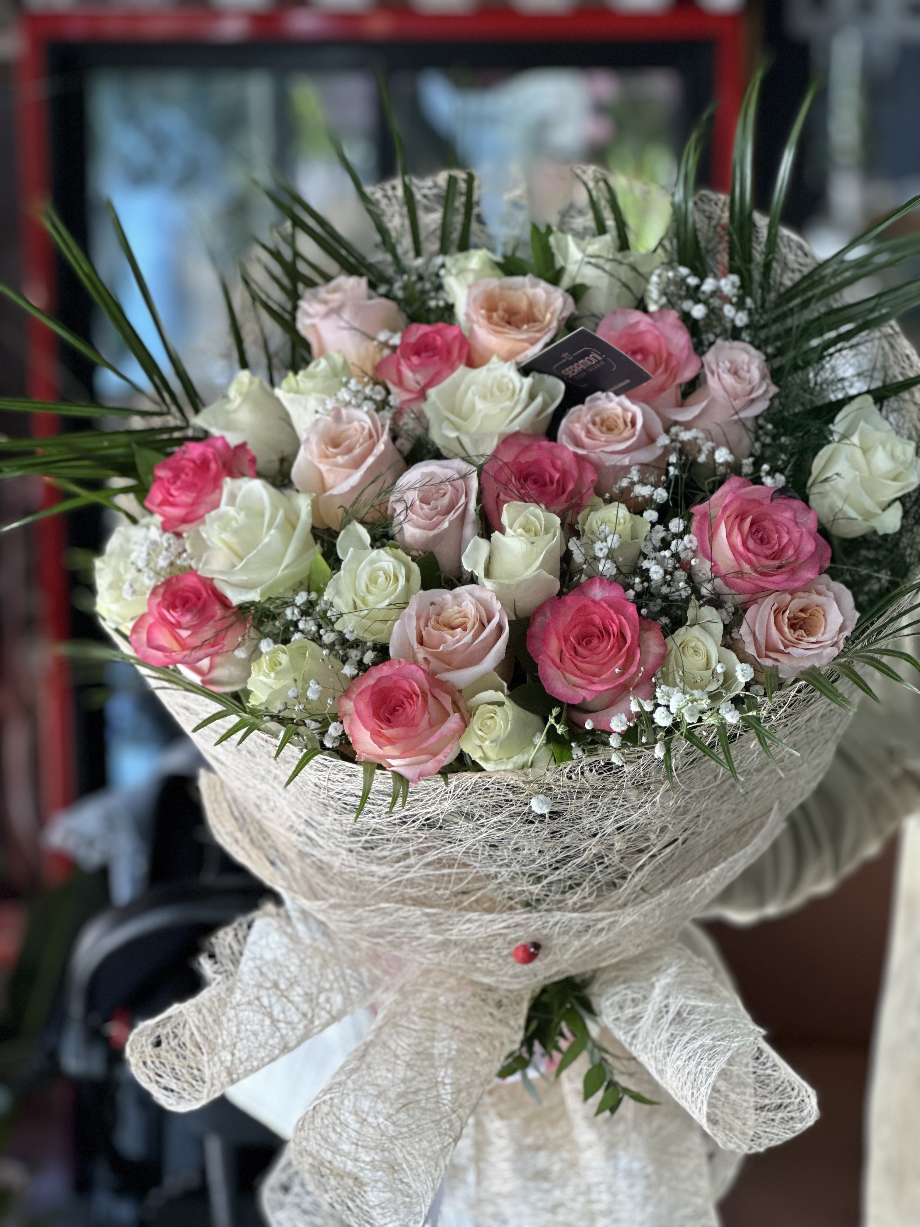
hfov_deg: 19.1
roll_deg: -0.4
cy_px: 614
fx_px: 2729
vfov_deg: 25.3
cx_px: 460
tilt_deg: -9.6
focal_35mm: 77
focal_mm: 9
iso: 125
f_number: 2.8
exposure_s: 1/100
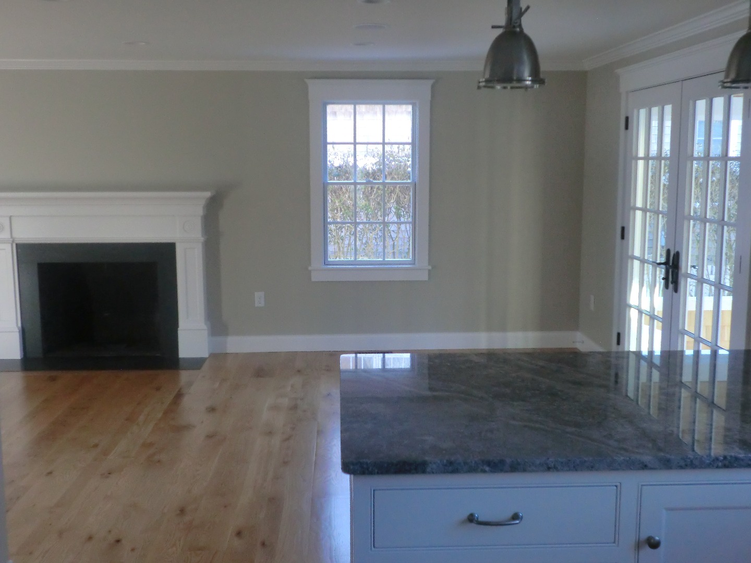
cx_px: 376
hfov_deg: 49.0
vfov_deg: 37.7
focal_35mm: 38
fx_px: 824
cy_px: 282
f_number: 3.9
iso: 250
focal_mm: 6.9
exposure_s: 1/60
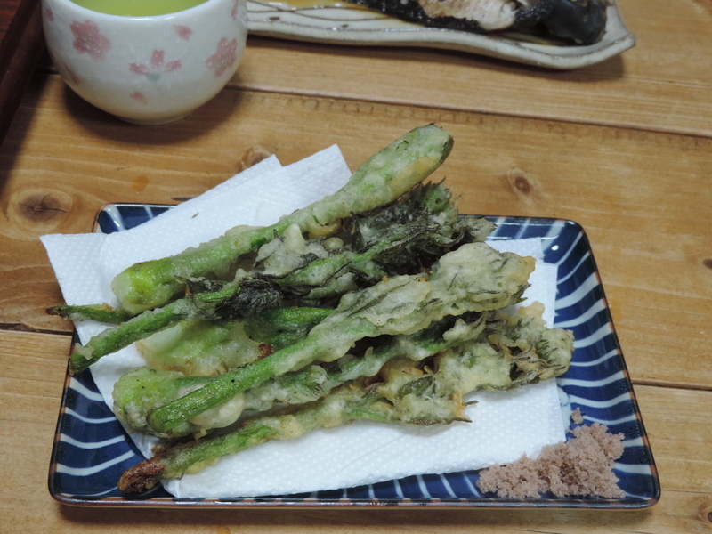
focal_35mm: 47
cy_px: 267
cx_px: 356
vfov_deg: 30.9
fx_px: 967
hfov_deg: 40.4
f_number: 3.5
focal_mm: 8.3
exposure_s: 1/40
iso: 400
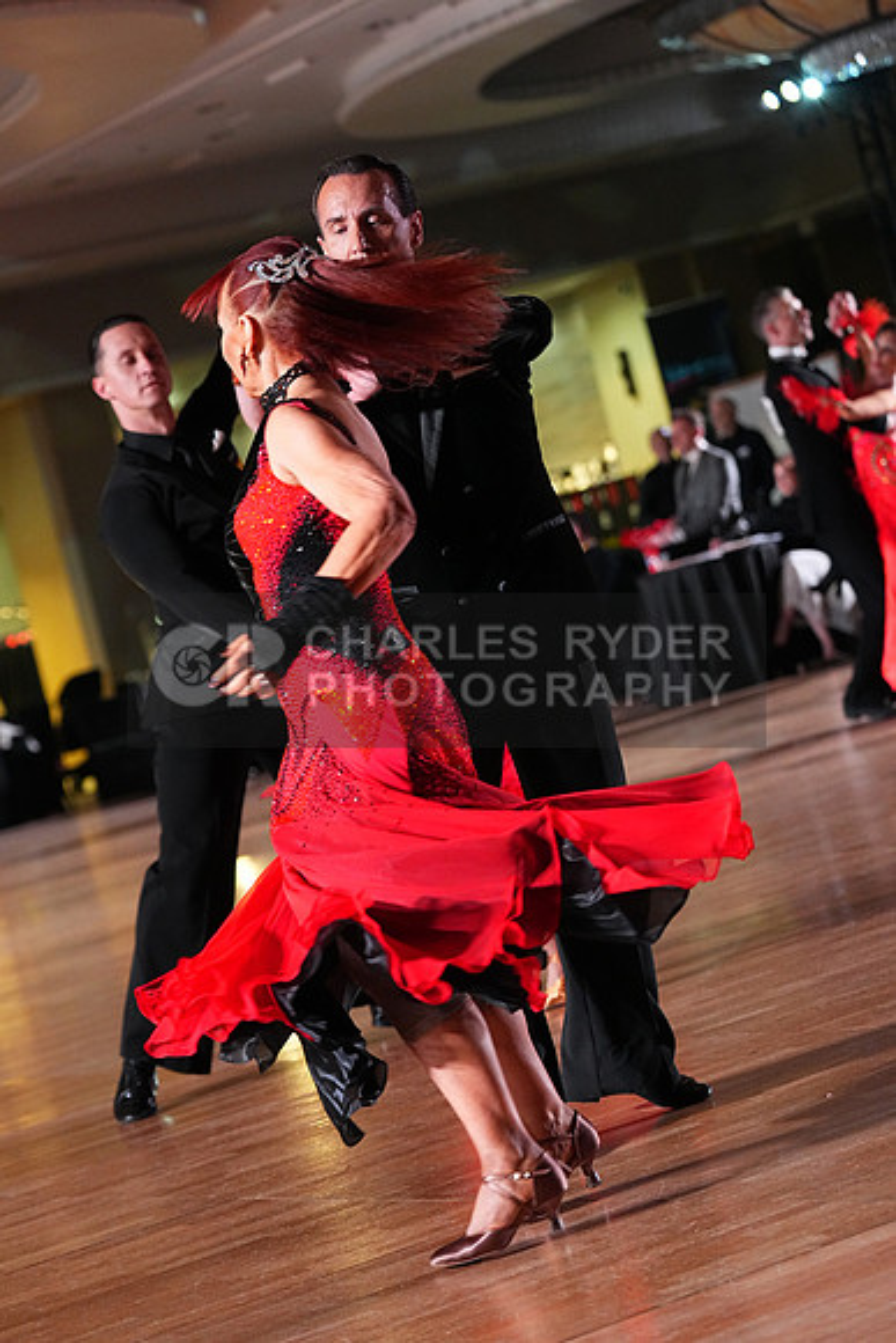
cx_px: 448
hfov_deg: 12.6
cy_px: 672
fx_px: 4067
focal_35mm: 109
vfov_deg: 18.8
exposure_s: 1/400
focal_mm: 109
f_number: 4.5
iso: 6400
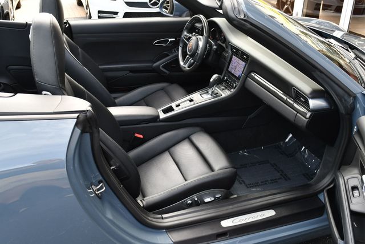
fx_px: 365
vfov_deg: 36.9
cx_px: 182
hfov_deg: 53.1
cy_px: 122
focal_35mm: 36
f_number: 5
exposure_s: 1/250
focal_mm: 18
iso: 400
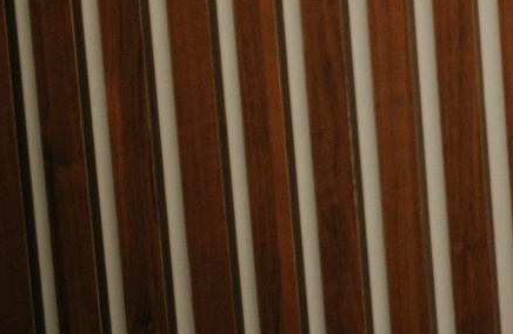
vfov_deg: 7.4
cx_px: 1453
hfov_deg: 9.9
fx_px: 2377
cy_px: -549
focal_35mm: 168
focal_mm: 28
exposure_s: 1/160
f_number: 4
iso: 200
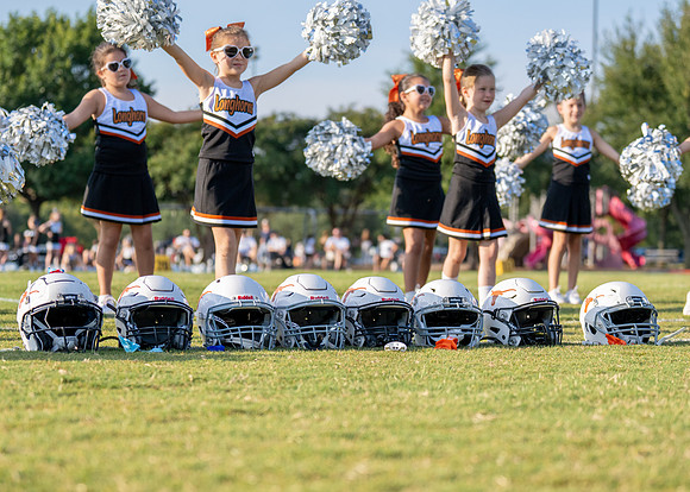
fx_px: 1929
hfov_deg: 20.3
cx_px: 360
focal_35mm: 98
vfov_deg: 14.5
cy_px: 317
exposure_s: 1/3200
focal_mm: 70
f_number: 2.8
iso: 320
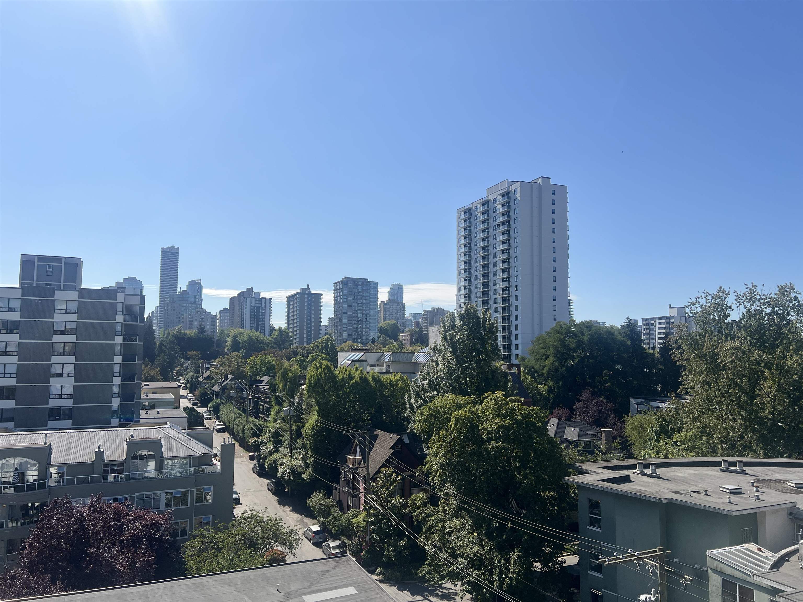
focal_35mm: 26
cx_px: 402
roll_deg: -1.1
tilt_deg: +4.0
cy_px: 301
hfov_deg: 67.3
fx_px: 603
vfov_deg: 53.1
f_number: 1.5
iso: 50
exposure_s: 1/7463
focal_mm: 5.7
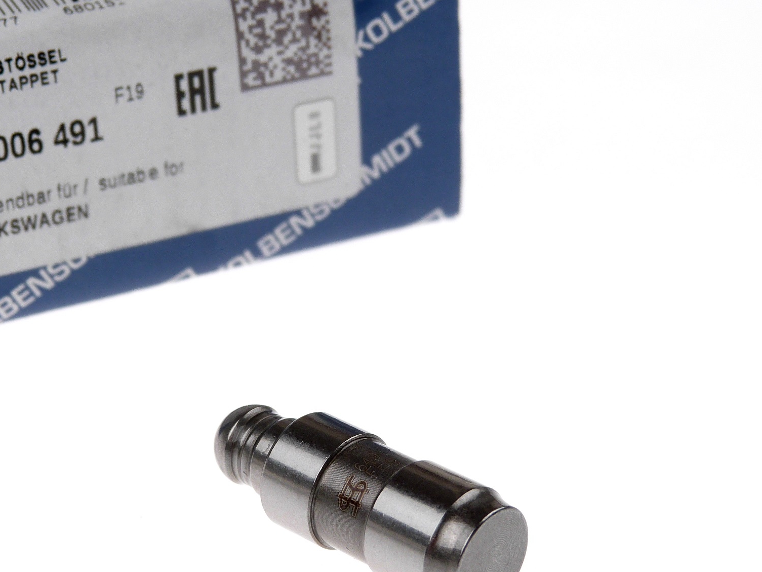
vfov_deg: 15.2
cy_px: 363
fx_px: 2135
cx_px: 362
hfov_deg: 20.2
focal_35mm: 97
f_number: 4
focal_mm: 13.2
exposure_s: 1/160
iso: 100
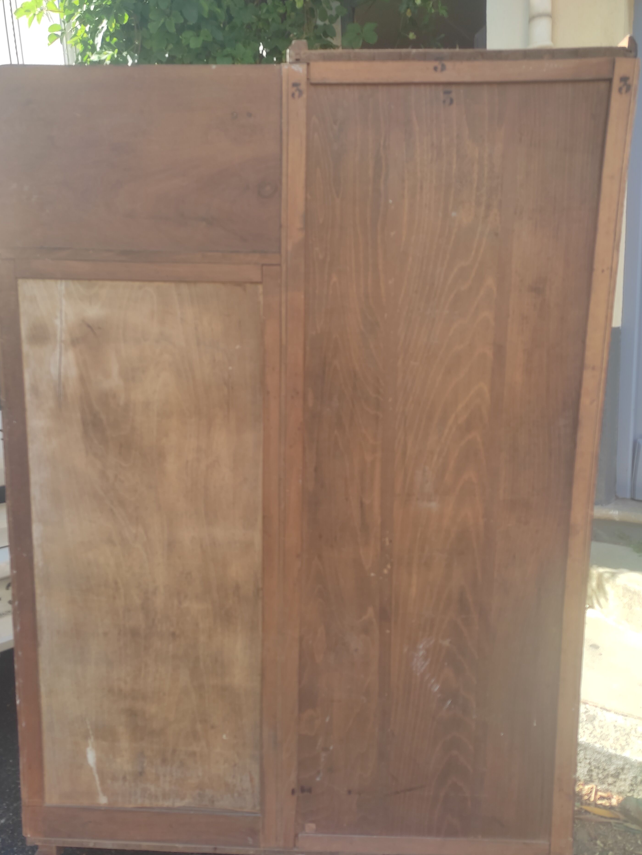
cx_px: 319
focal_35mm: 28
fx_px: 692
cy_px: 456
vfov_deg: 63.4
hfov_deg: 49.8
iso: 100
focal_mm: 4.74
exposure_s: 1/229
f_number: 1.79
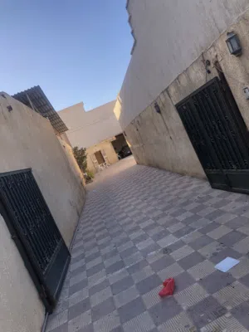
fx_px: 269
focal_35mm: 28
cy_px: 166
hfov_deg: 49.7
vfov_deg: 63.4
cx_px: 124
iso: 20
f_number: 1.8
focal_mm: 4
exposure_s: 1/495
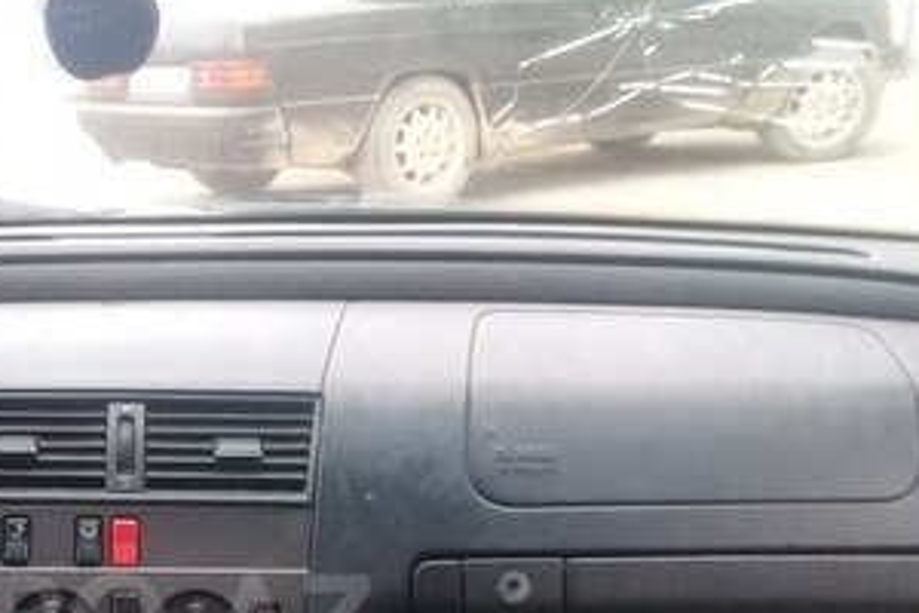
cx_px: 58
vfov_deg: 18.7
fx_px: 1812
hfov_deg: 27.2
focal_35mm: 71
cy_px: 621
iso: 50
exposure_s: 1/33
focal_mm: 3.3
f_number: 2.2
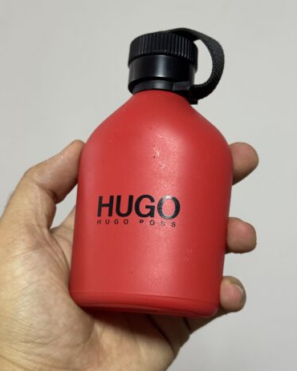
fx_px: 638
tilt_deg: -18.5
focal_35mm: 58
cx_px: 145
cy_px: 186
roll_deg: +0.1
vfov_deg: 32.5
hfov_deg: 26.2
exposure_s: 1/50
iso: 80
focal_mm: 6.76
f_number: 1.78
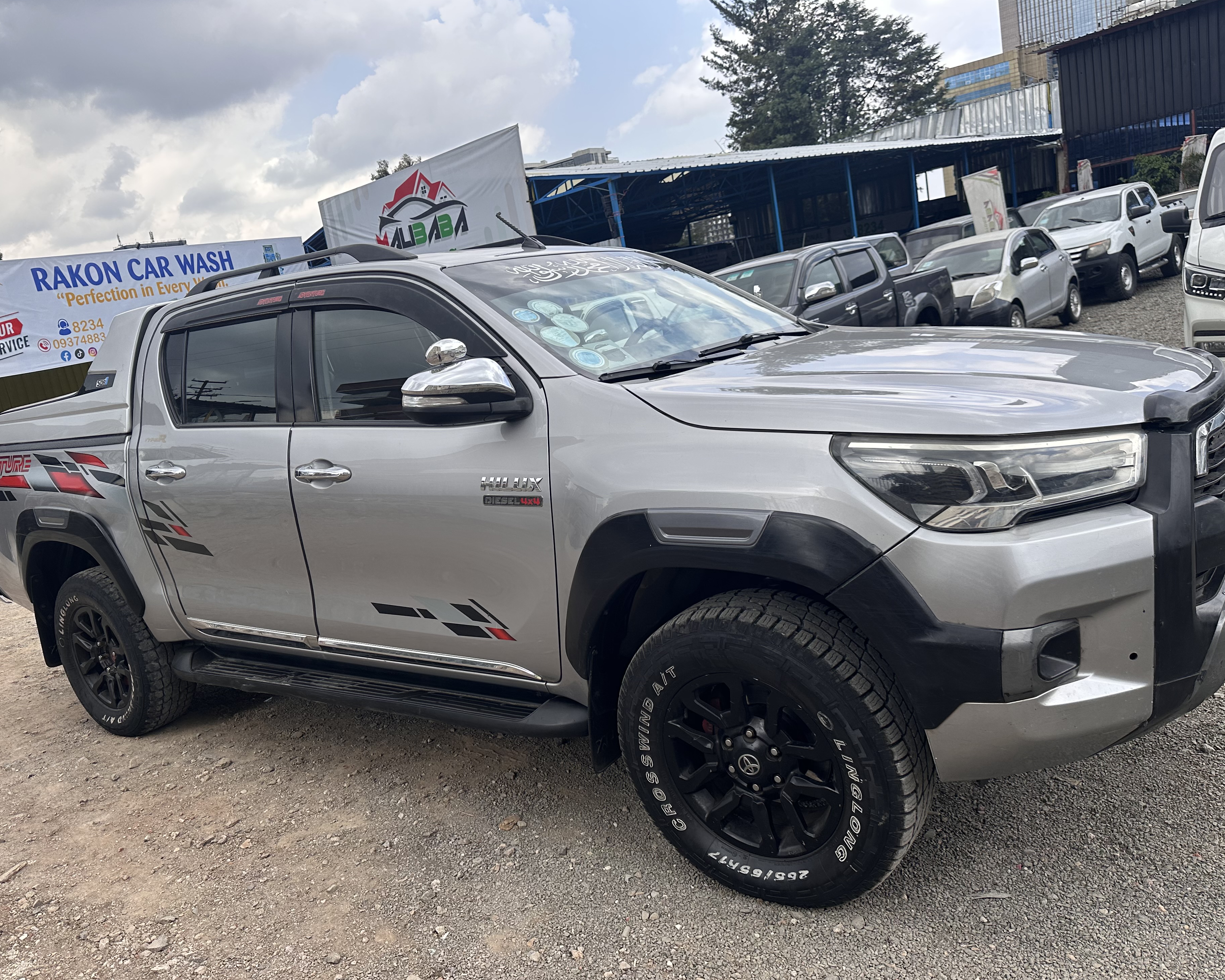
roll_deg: +10.6
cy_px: 495
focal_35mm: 26
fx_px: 943
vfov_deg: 54.9
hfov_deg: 66.0
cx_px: 571
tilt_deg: -11.5
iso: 80
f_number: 1.78
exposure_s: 1/1812
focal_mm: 6.86
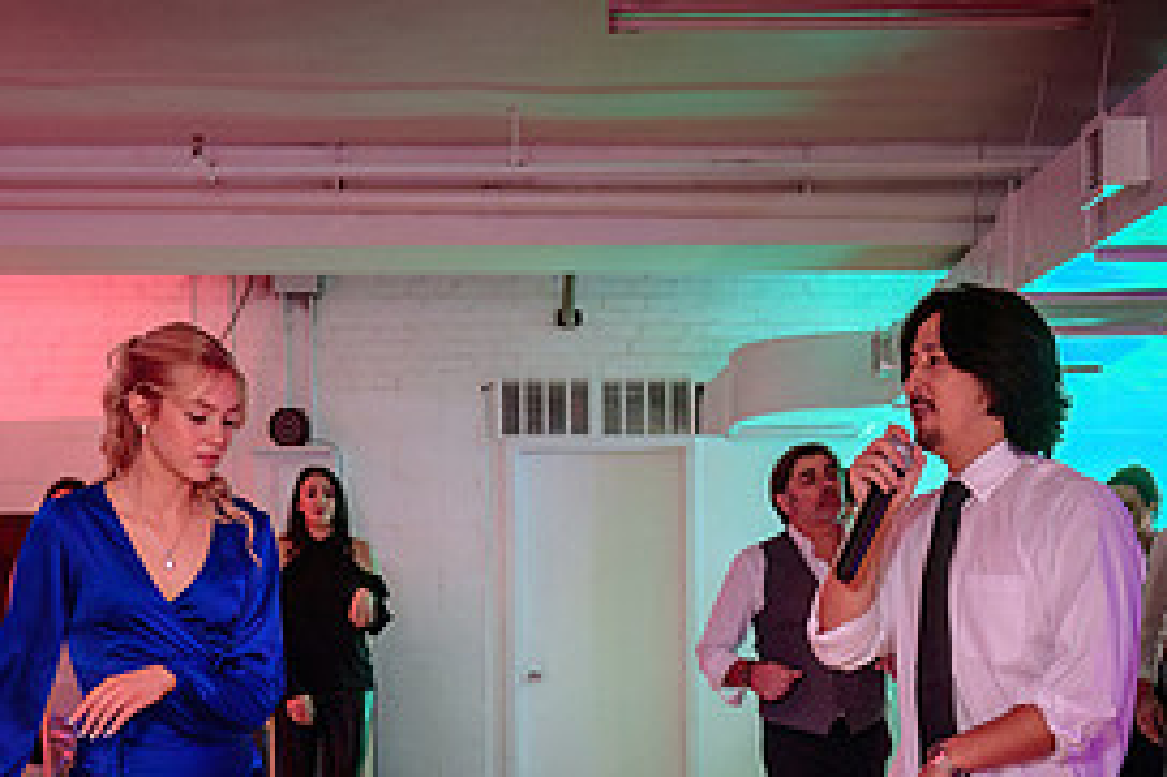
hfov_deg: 23.6
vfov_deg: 15.5
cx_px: 644
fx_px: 2786
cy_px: 825
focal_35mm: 86
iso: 1000
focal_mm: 38
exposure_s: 1/125
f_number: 3.5
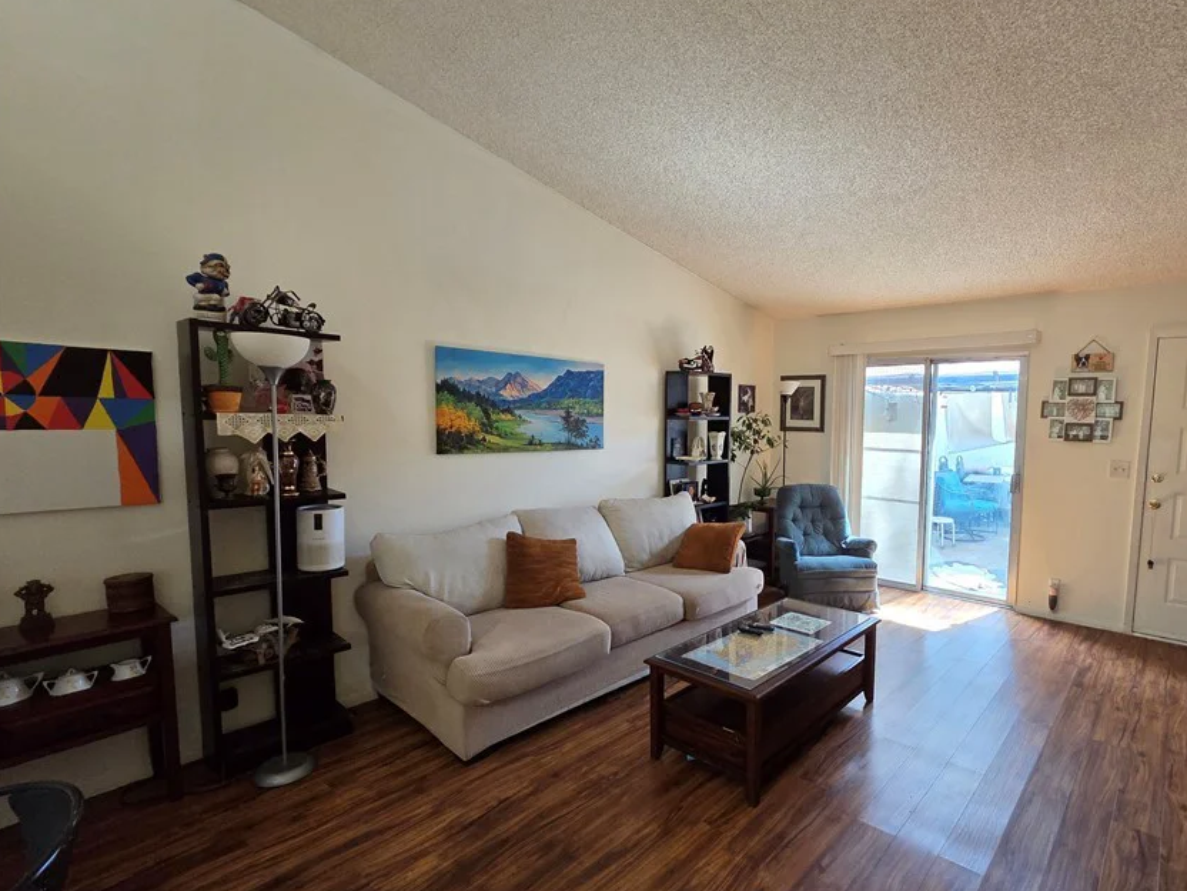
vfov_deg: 78.0
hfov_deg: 93.0
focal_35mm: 16
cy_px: 471
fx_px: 549
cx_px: 723
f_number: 2.2
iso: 640
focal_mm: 2.2
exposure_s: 1/100
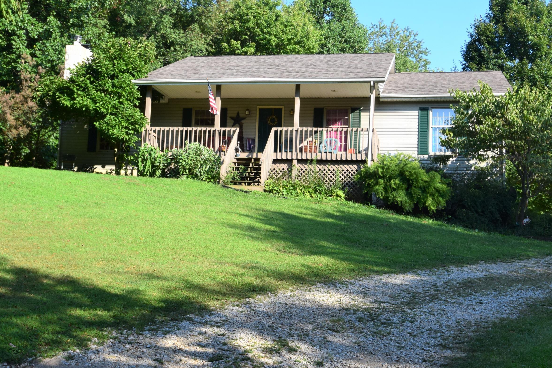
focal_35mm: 46
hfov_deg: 42.7
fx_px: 705
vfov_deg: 29.2
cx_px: 265
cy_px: 177
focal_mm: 24
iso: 400
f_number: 10
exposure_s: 1/320
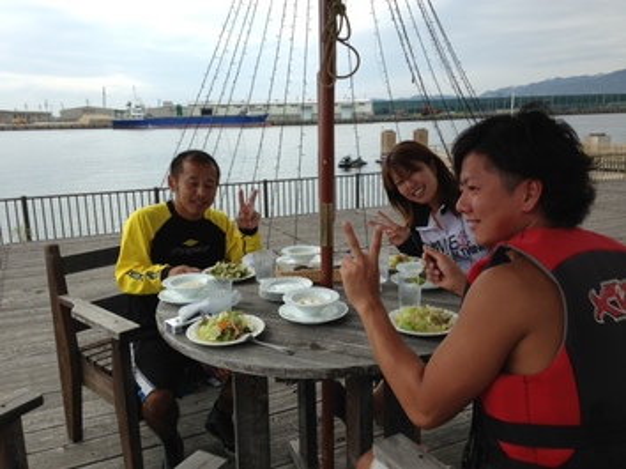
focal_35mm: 33
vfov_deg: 42.9
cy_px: 234
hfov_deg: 55.4
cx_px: 313
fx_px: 596
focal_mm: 4.13
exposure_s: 1/919
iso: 50
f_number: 2.4
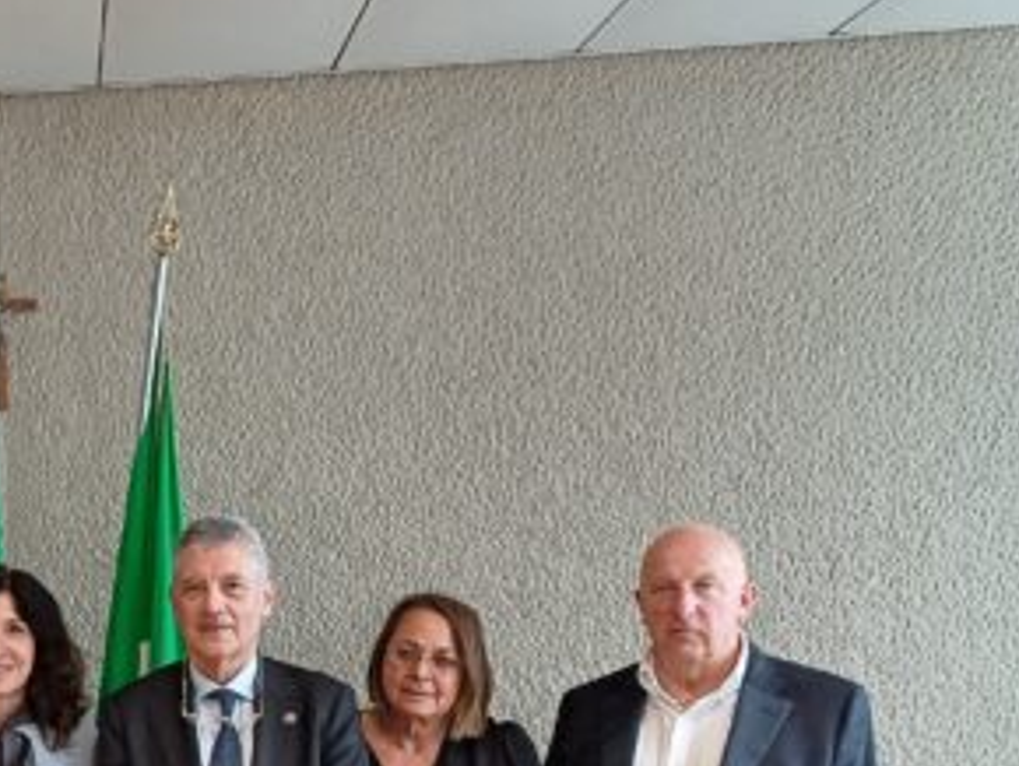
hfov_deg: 29.9
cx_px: -4
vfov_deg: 23.3
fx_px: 1768
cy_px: 791
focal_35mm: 60
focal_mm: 4.65
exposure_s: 1/50
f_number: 1.8
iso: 320
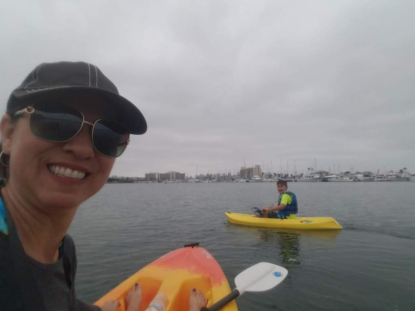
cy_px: 156
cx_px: 208
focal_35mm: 21
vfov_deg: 63.4
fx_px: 252
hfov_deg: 79.0
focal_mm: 2.1
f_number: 1.7
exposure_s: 1/3008
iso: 50
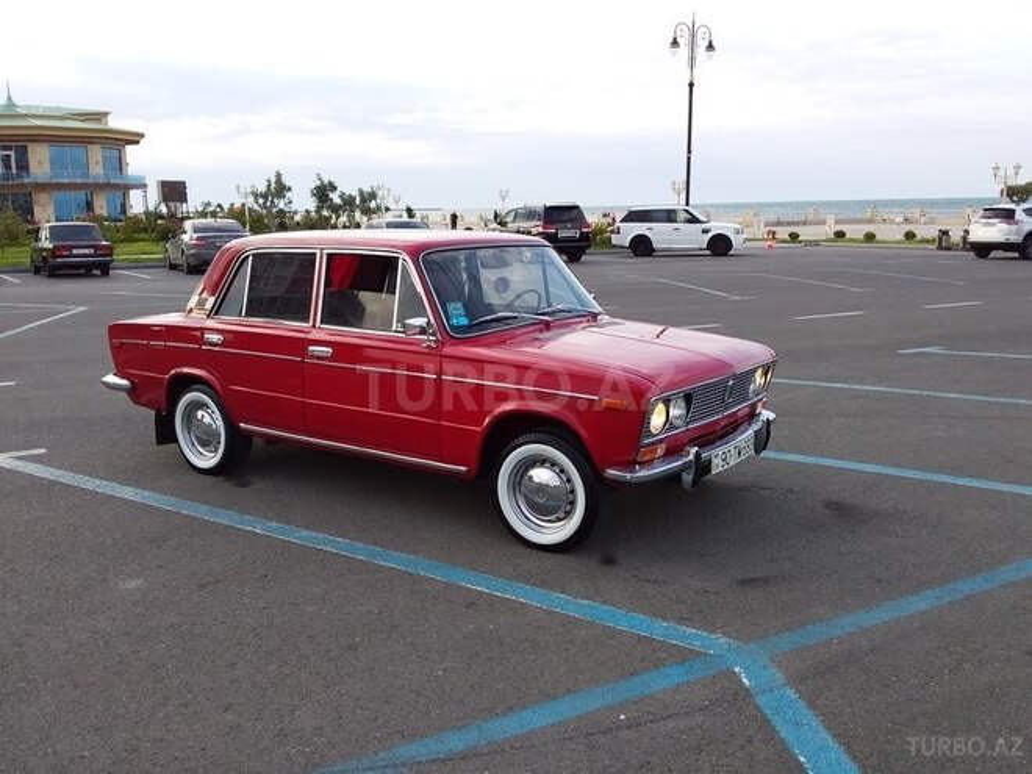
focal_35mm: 31
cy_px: 387
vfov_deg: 45.4
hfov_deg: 58.4
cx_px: 516
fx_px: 924
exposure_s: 1/268
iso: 40
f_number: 2.2
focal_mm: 3.3
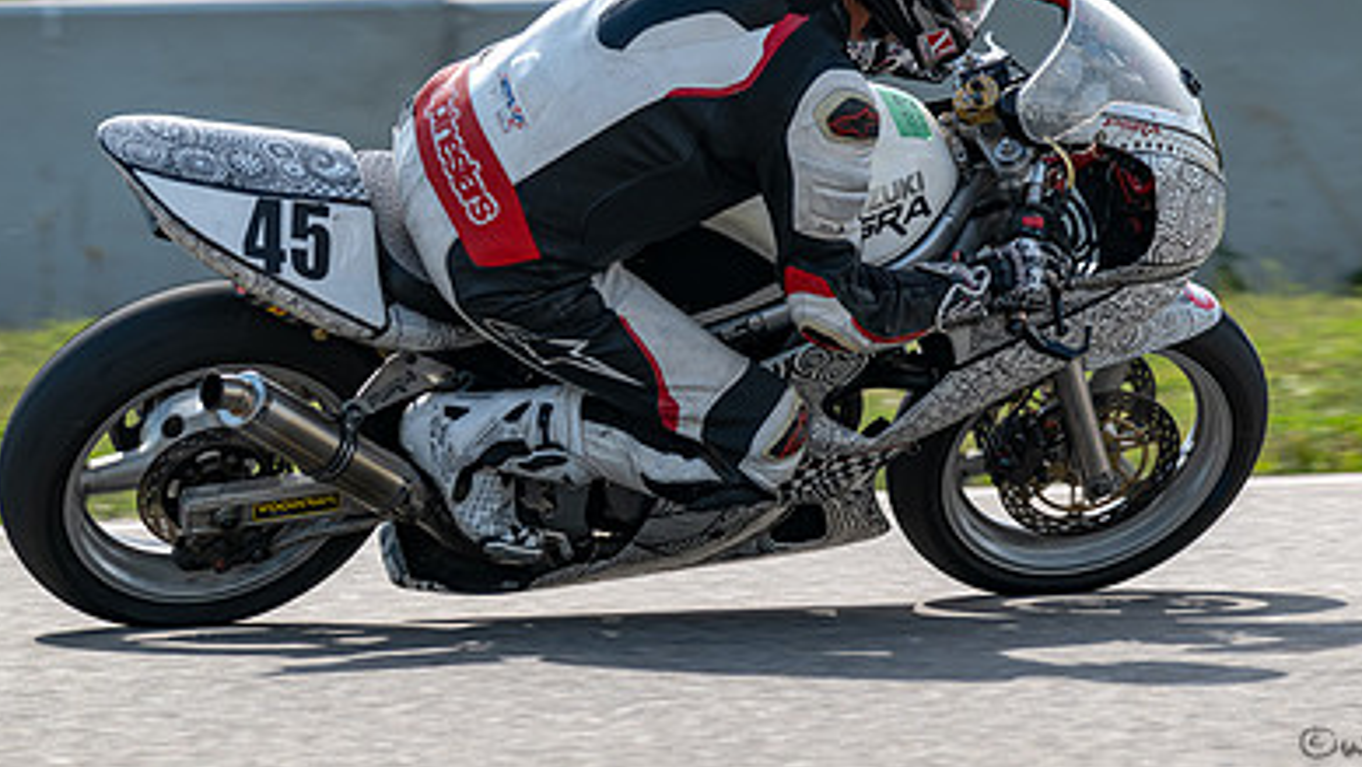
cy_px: 138
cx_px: 819
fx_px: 15244
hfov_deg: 5.1
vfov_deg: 2.9
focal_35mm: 422
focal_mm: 270
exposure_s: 1/1250
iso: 320
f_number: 5.6
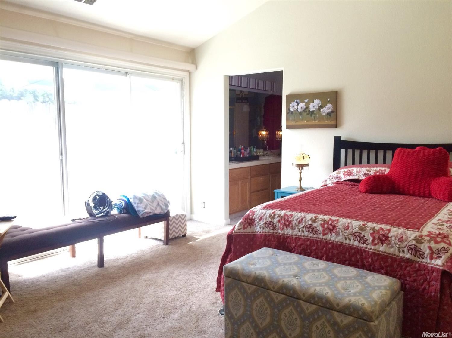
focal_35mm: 29
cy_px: 169
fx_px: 379
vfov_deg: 48.2
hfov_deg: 61.7
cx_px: 226
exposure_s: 1/30
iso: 200
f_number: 2.2
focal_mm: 4.15
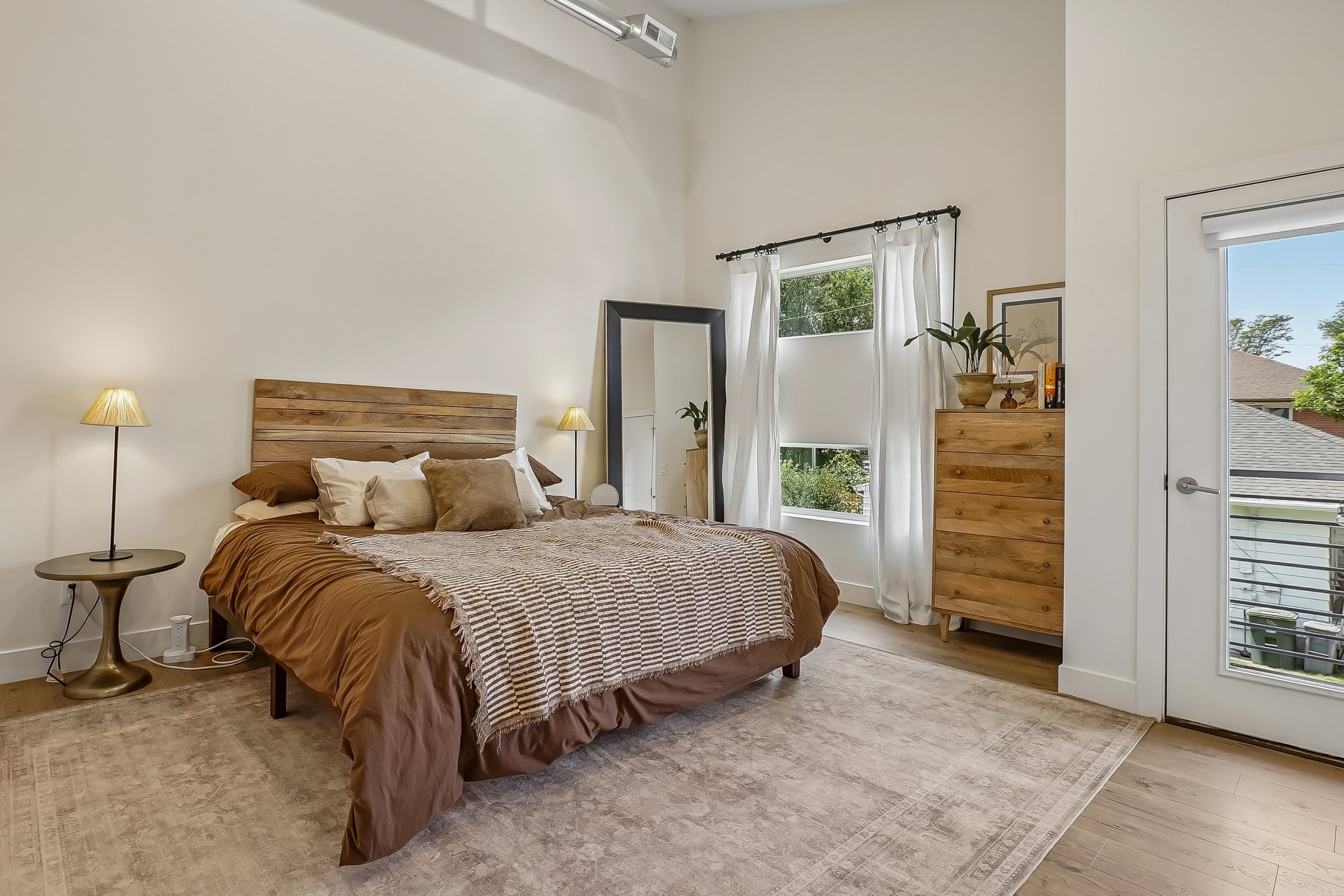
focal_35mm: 18
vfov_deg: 67.4
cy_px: 434
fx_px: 672
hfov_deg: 89.9
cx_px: 631
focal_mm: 16
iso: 400
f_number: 8
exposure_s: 1/40
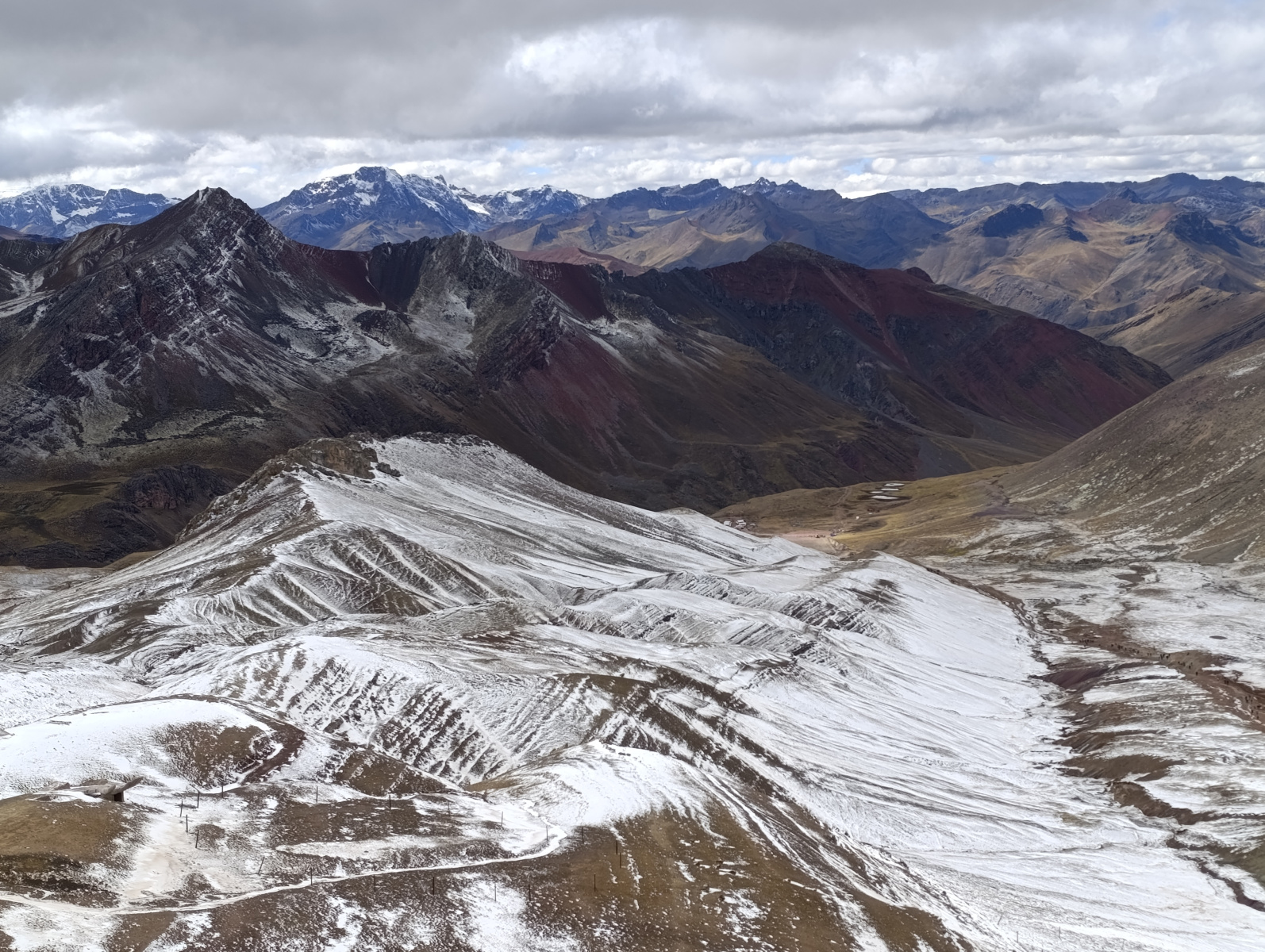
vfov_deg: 59.0
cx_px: 632
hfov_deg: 73.8
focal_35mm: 23
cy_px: 476
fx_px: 842
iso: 50
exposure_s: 1/908
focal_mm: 6.14
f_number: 1.6
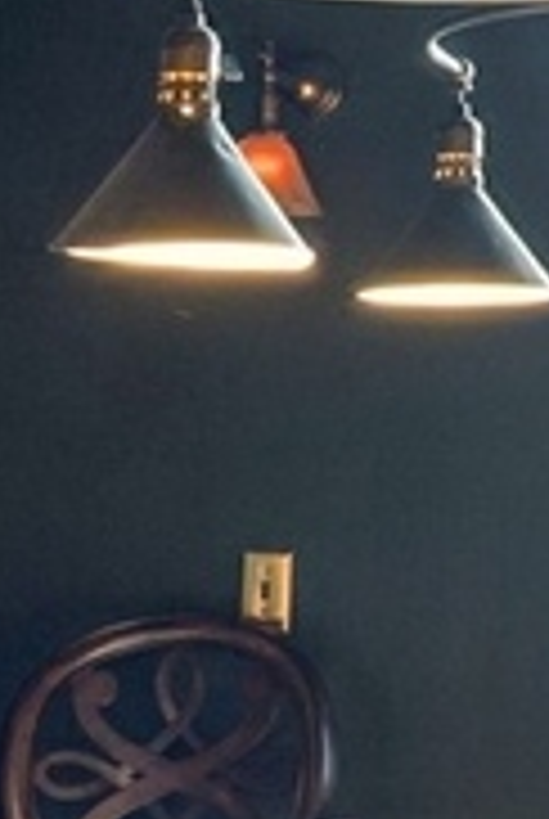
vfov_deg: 13.5
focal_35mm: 151
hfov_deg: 8.3
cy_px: 572
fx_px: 3441
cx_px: 1386
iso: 320
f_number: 8
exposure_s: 1/25
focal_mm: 17
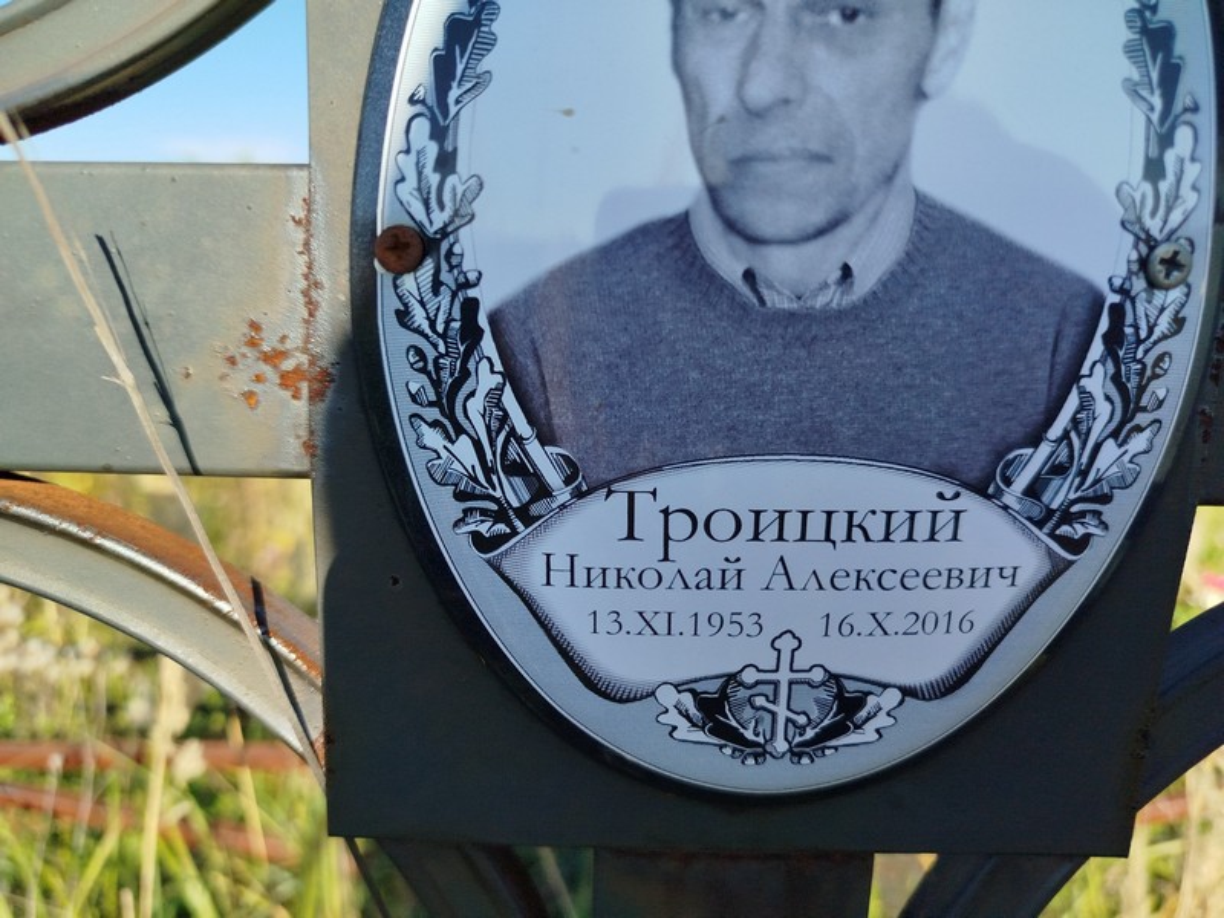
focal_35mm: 24
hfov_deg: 71.6
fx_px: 849
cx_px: 612
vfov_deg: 56.8
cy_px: 459
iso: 50
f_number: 1.7
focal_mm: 5.31
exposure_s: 1/693
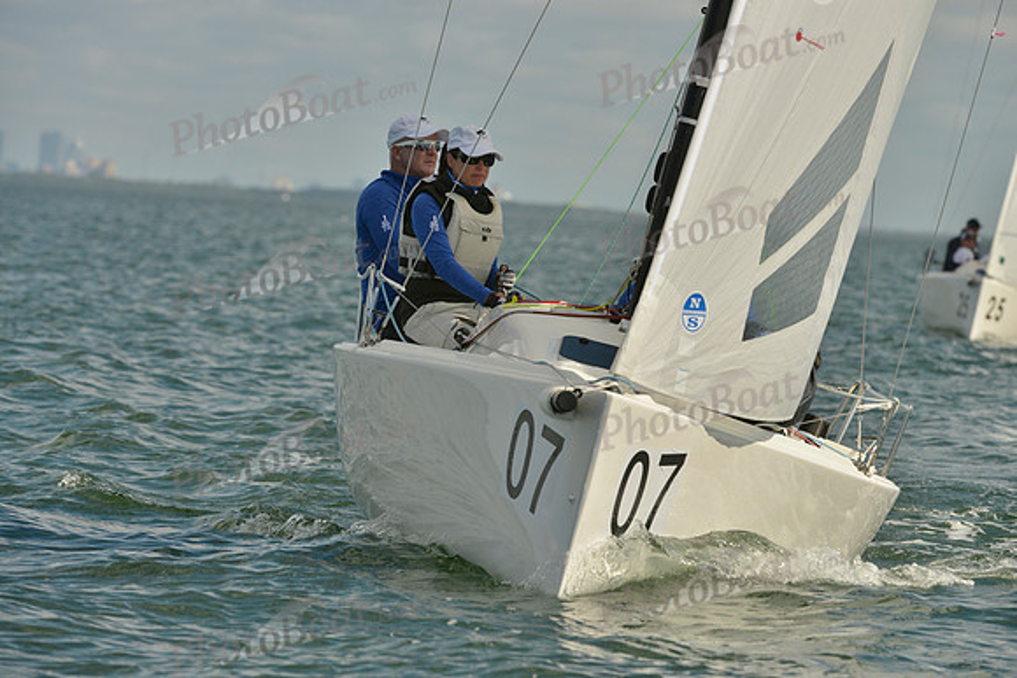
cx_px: 508
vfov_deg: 4.4
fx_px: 8759
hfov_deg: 6.6
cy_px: 339
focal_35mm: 310
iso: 280
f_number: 10
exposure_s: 1/1000
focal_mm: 310
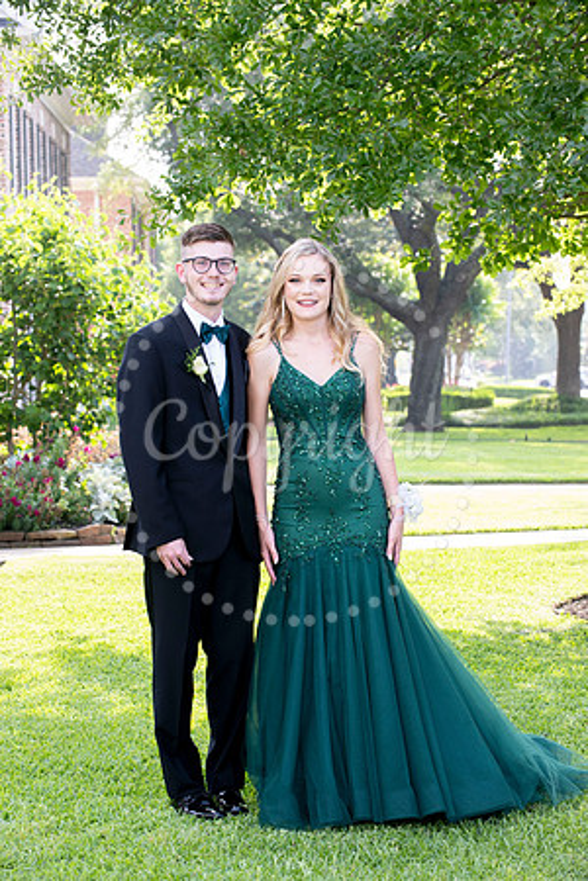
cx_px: 294
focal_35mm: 98
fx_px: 2401
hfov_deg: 14.0
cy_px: 440
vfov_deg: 20.8
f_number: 7.1
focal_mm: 98
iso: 250
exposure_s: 1/60
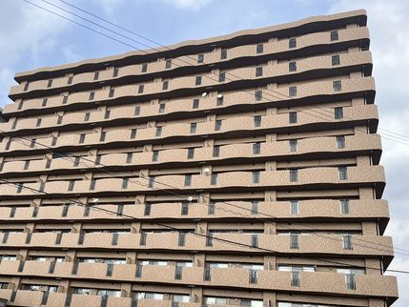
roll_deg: -6.5
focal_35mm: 32
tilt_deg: +21.7
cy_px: 186
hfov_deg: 56.5
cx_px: 173
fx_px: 378
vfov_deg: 43.9
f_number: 1.6
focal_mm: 5.1
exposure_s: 1/1325
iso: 50
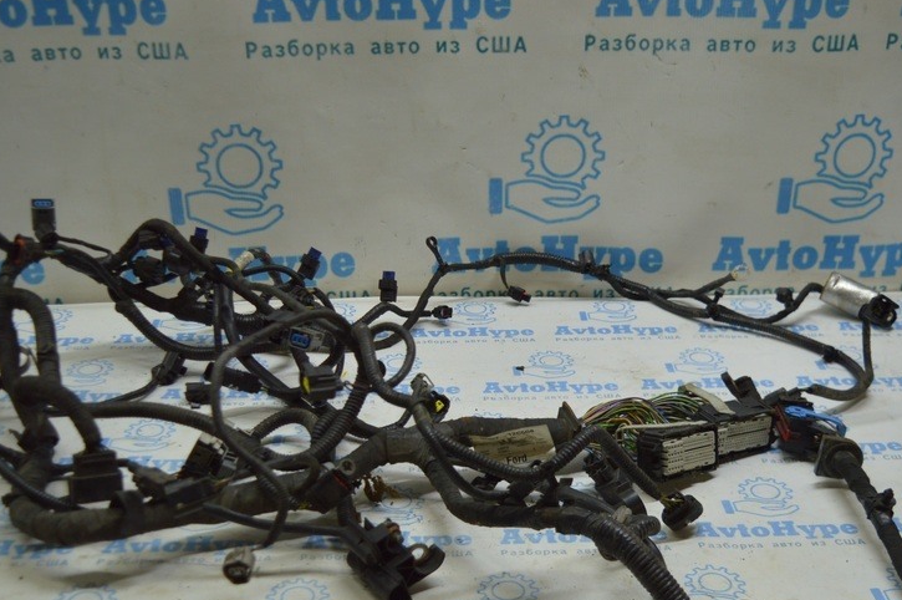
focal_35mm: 49
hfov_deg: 40.6
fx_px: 1219
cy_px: 415
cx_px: 458
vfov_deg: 27.4
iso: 400
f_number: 3.8
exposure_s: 1/125
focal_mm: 23
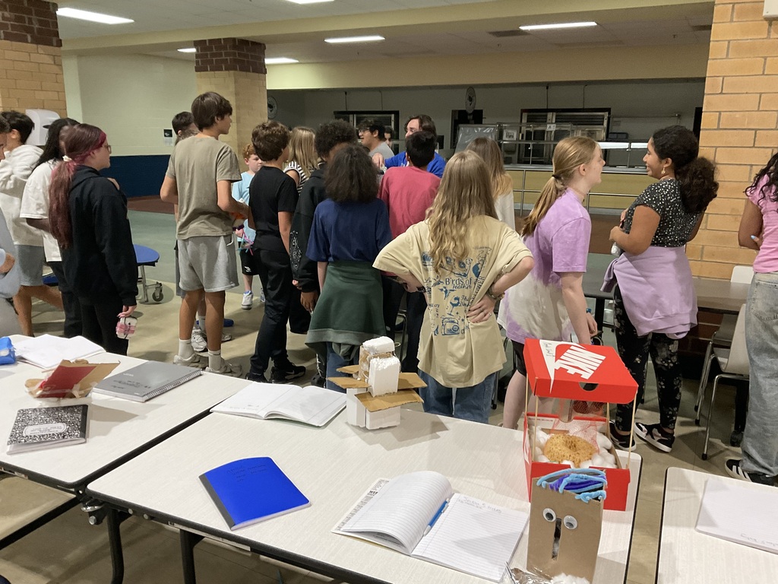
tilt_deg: -14.3
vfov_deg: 48.2
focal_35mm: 29
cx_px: 389
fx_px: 652
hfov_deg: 61.7
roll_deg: -1.2
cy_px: 292
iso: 80
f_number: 1.8
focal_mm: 3
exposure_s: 1/60
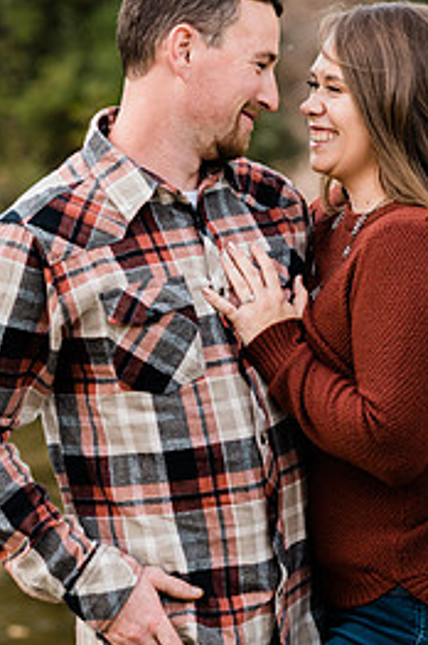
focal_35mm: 146
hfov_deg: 9.4
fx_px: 2610
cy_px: 374
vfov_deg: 14.1
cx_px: 264
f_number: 2.5
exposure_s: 1/200
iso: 500
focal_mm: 85
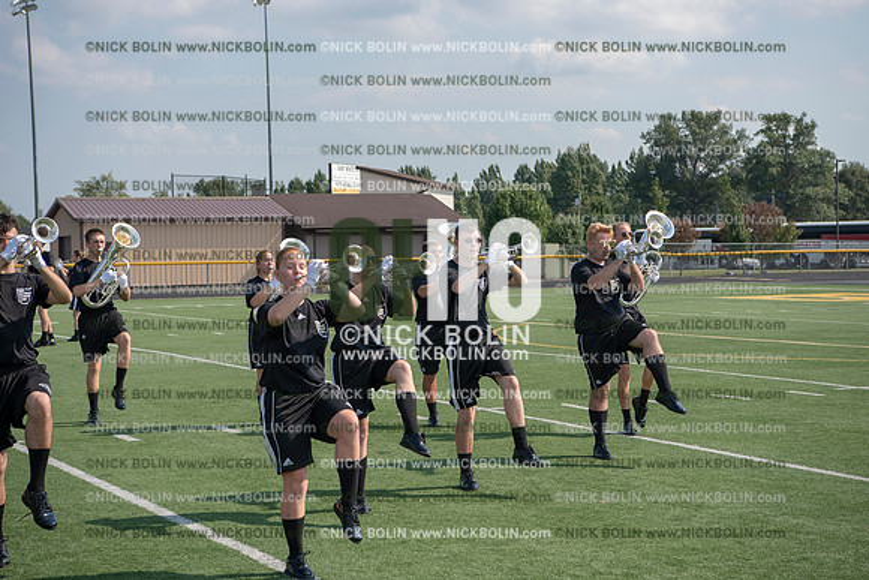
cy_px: 290
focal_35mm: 70
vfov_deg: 19.5
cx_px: 434
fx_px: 1690
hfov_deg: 28.8
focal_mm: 70
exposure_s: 1/1250
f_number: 5.6
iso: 200
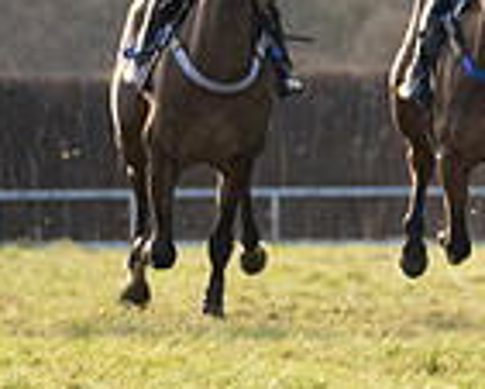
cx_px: 1071
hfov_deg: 1.2
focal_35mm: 1570
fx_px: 22552
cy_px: -44
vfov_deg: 1.0
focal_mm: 200
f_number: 2.8
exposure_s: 1/8000
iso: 800
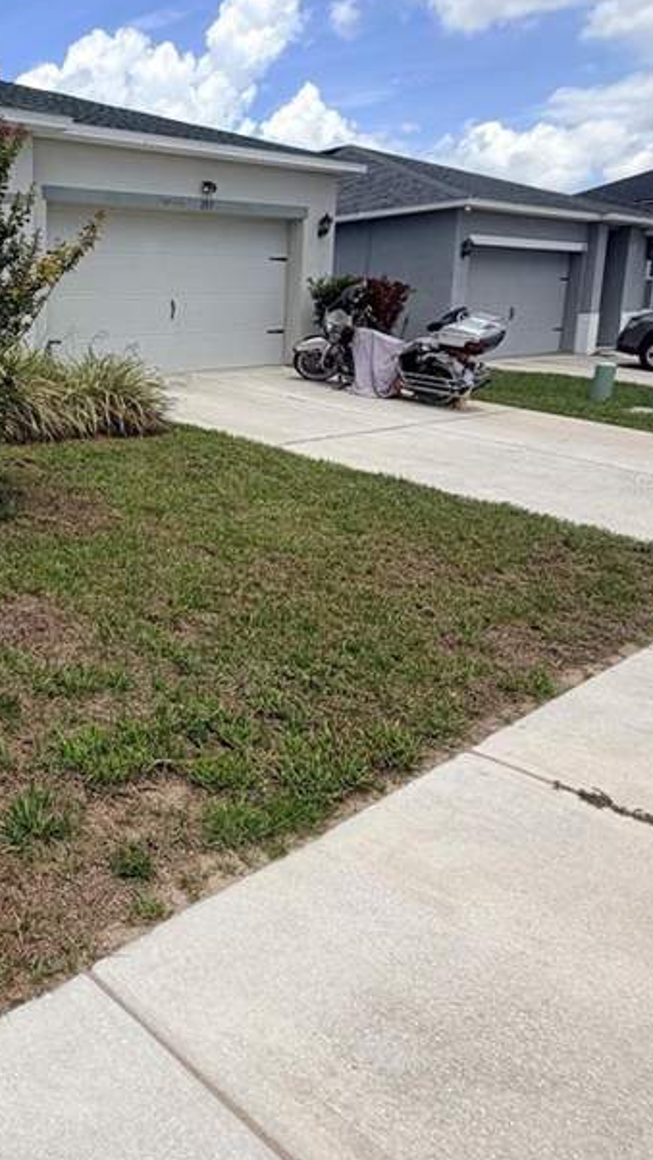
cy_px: 482
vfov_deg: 69.3
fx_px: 830
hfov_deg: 37.4
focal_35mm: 27
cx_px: -29
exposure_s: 1/942
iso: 20
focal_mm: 2.22
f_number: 2.2
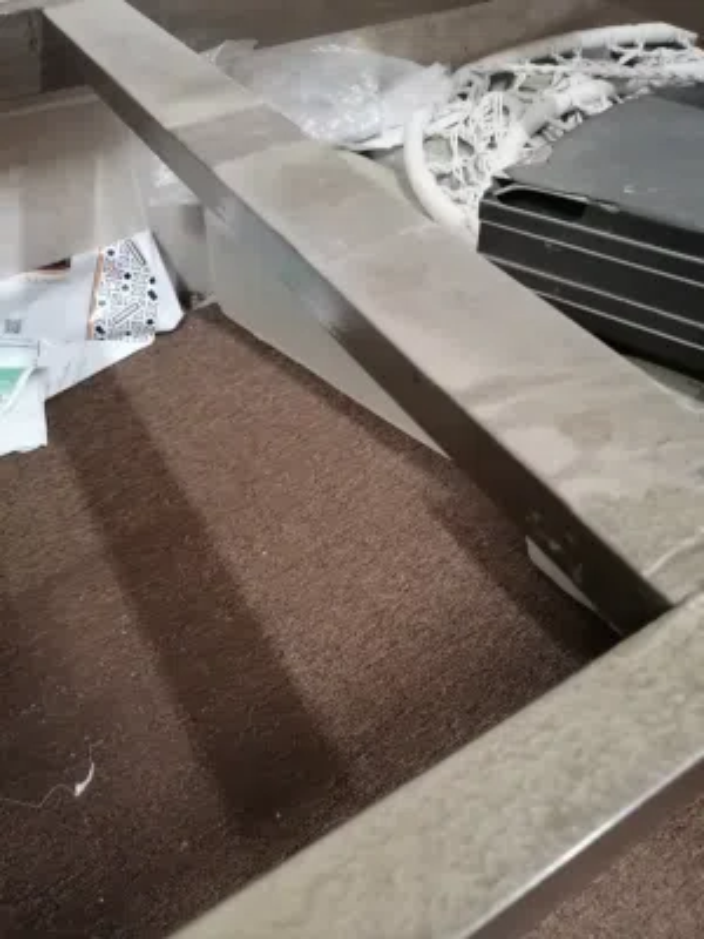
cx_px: 352
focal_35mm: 26
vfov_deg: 67.3
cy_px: 470
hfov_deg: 53.1
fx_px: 705
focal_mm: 5.3
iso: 800
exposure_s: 1/50
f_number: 1.8
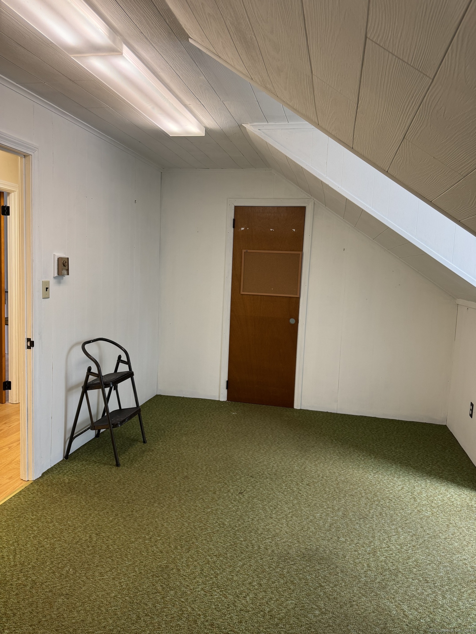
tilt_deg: -4.1
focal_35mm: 24
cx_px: 238
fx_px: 440
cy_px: 317
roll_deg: -1.8
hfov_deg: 56.8
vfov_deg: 71.6
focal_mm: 6.76
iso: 125
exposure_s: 1/60
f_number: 1.78
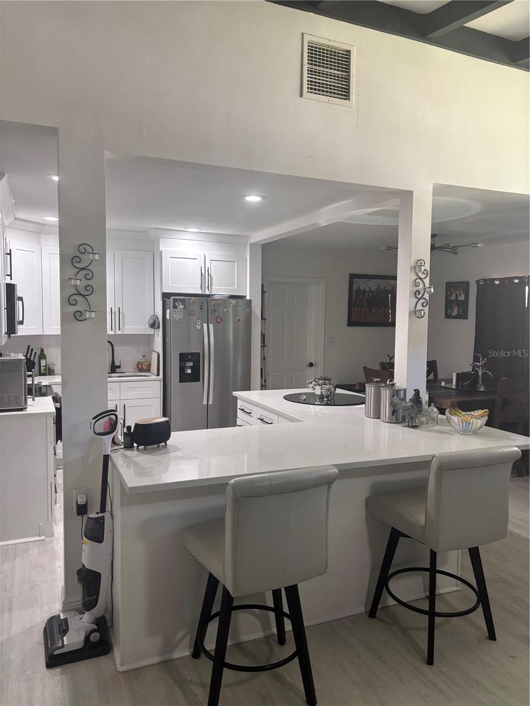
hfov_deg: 53.1
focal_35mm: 26
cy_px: 353
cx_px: 265
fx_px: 531
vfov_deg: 67.3
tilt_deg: -4.8
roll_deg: -0.2
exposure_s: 1/60
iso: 125
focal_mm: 5.96
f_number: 1.6
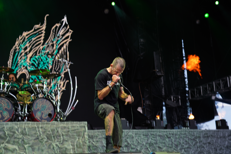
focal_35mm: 62
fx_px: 398
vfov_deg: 21.9
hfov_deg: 32.4
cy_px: 76
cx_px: 115
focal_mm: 61
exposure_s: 1/80
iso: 200
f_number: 4
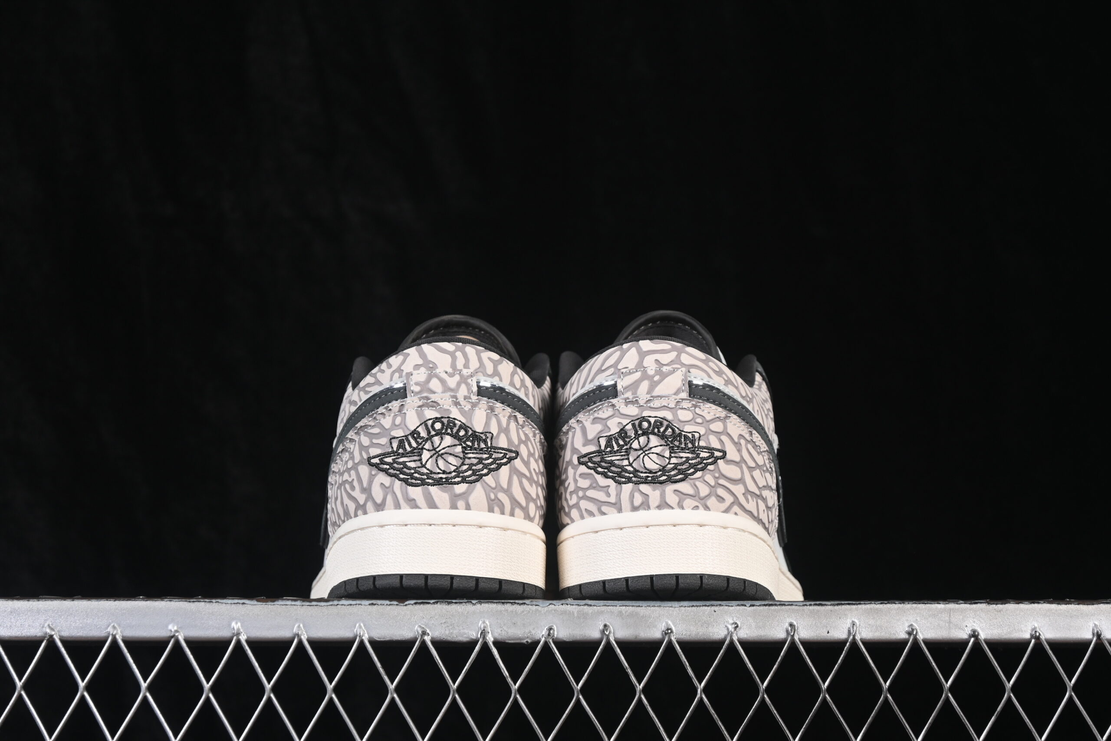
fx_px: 2315
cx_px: 556
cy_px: 370
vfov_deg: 18.2
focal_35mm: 75
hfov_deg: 27.0
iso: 160
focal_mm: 50
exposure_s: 1/60
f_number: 6.3
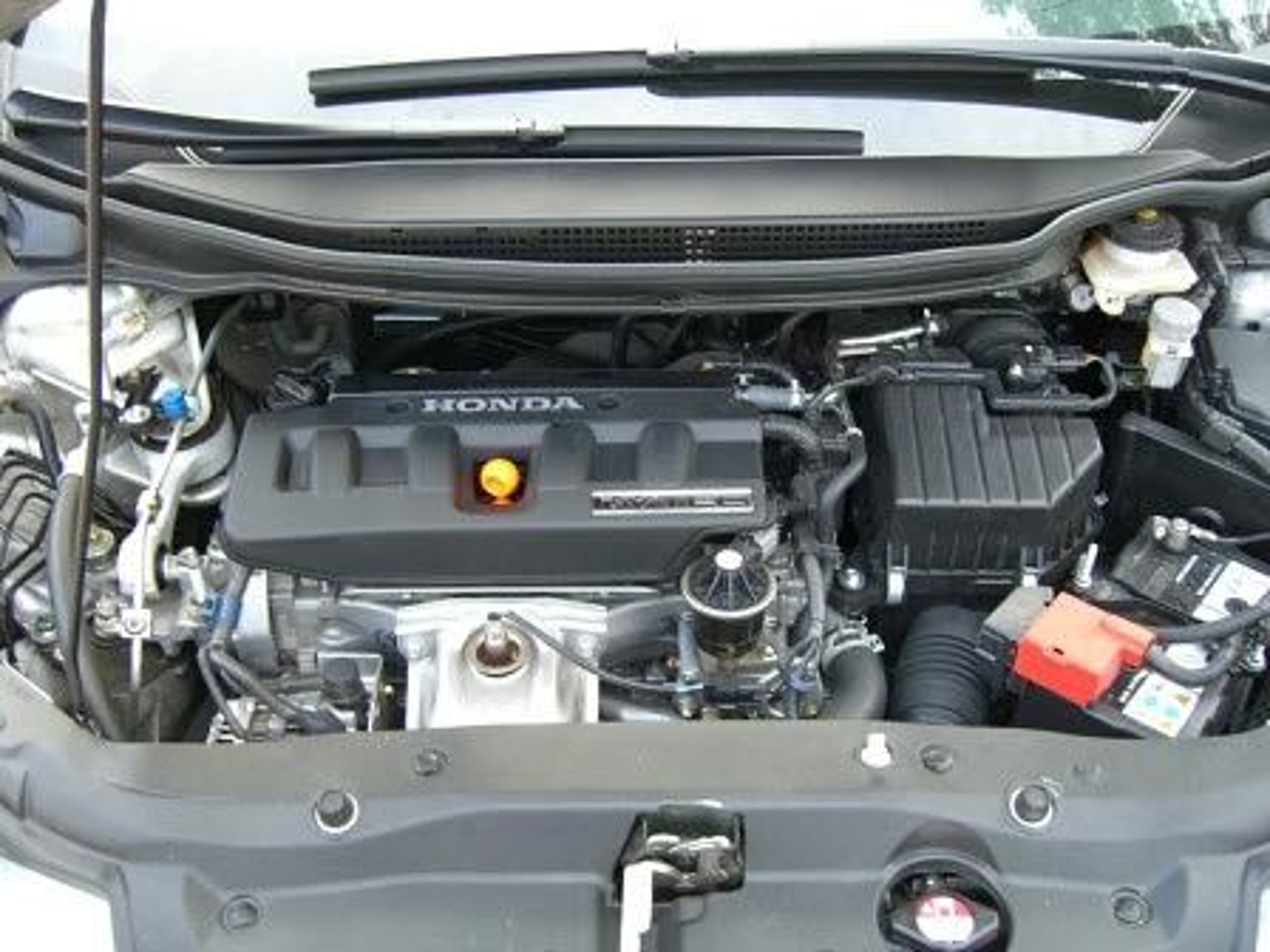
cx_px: 635
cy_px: 476
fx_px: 1394
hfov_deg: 49.0
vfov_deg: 37.7
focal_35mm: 38
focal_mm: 7.9
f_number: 2.8
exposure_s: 1/40
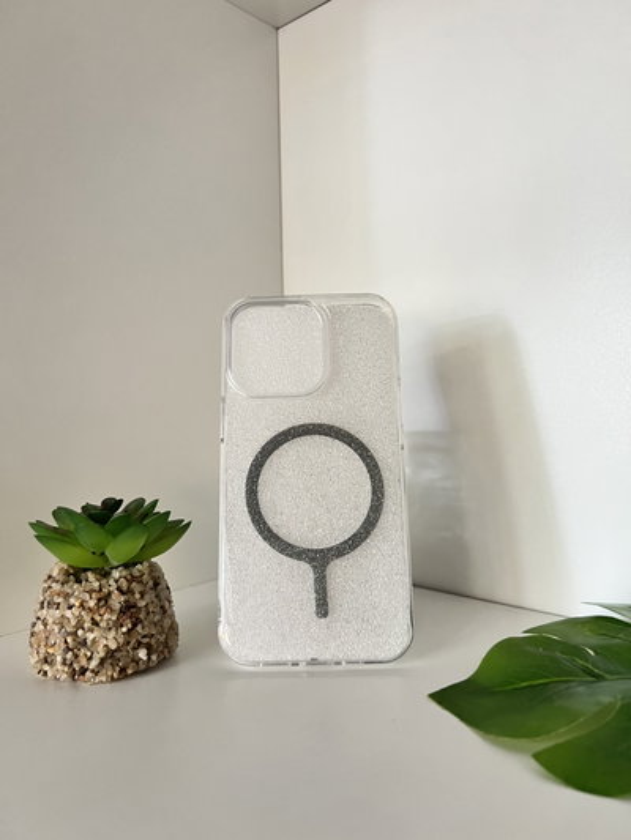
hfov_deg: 53.1
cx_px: 316
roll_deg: +2.9
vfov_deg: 67.3
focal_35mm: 26
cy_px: 420
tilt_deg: -2.2
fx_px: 632
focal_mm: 5.7
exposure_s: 1/60
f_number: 1.5
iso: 500
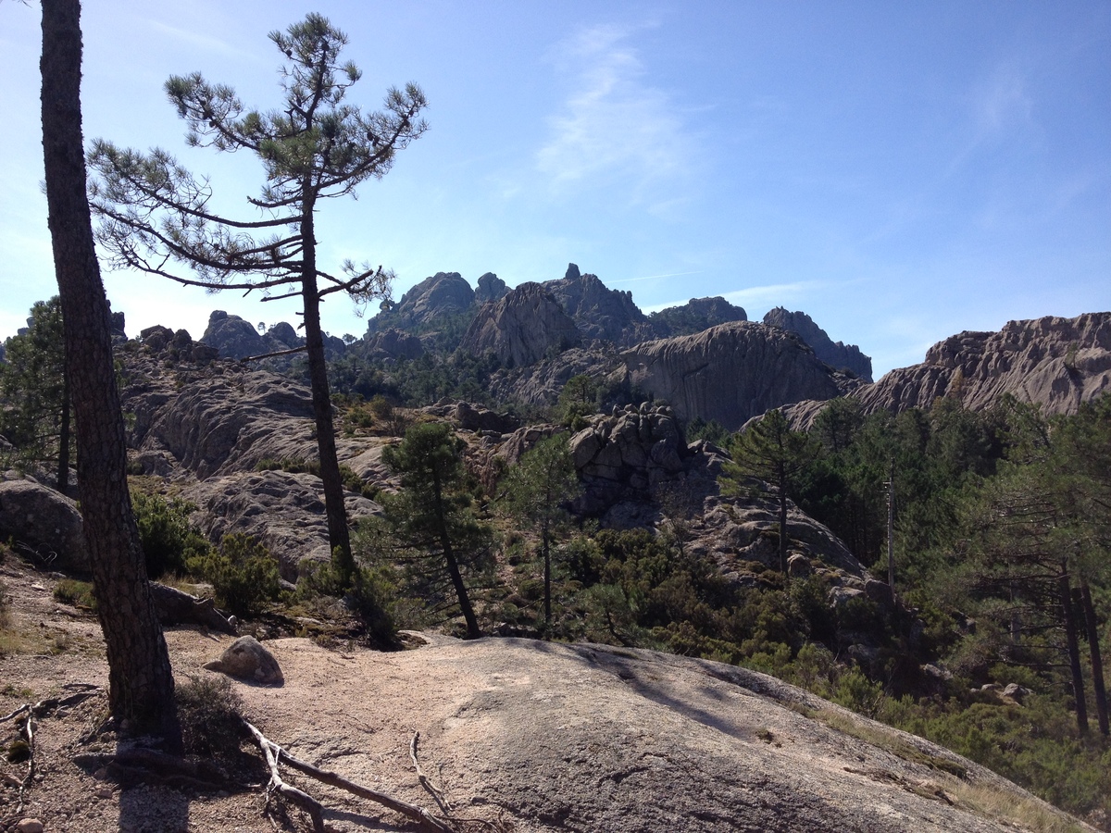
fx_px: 1123
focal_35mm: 35
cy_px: 416
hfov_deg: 52.6
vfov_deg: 40.7
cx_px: 556
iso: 64
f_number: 2.4
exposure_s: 1/1453
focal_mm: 4.28
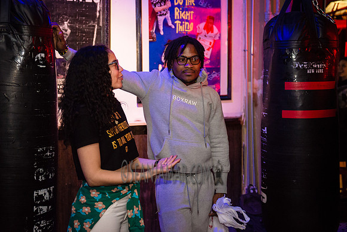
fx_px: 560
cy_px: 109
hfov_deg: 34.4
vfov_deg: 23.3
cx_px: 164
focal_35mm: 58
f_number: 2.8
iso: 5000
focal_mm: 55
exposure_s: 1/400
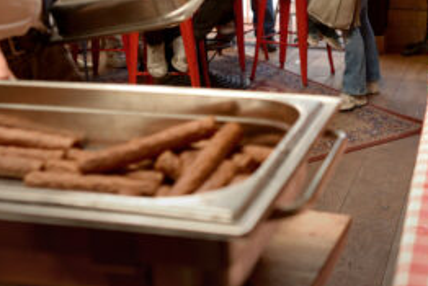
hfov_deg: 34.6
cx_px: 368
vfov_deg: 24.4
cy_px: 75
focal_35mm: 55
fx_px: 654
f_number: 3.2
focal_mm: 24
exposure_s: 1/80
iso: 500
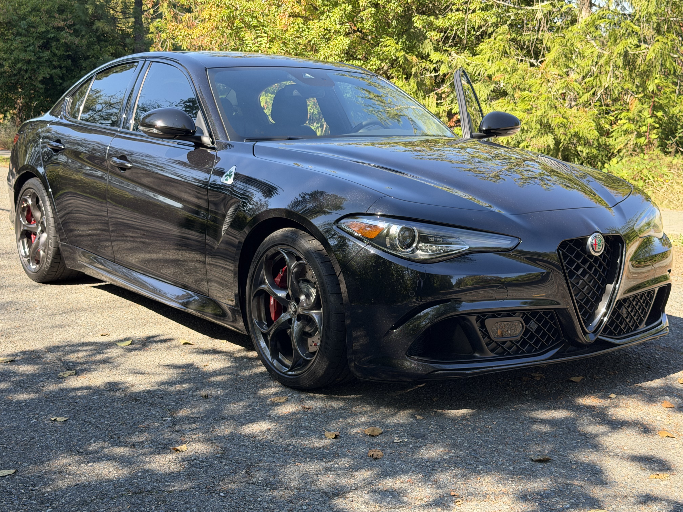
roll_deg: -1.3
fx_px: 947
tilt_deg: -12.0
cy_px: 256
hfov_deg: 39.7
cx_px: 342
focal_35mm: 48
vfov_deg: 30.3
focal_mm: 6.76
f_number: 1.78
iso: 64
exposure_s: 1/463
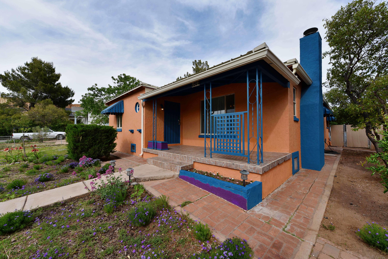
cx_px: 194
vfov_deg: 81.2
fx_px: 151
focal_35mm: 14
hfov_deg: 104.2
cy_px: 130
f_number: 9
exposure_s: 1/320
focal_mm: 14
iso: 200
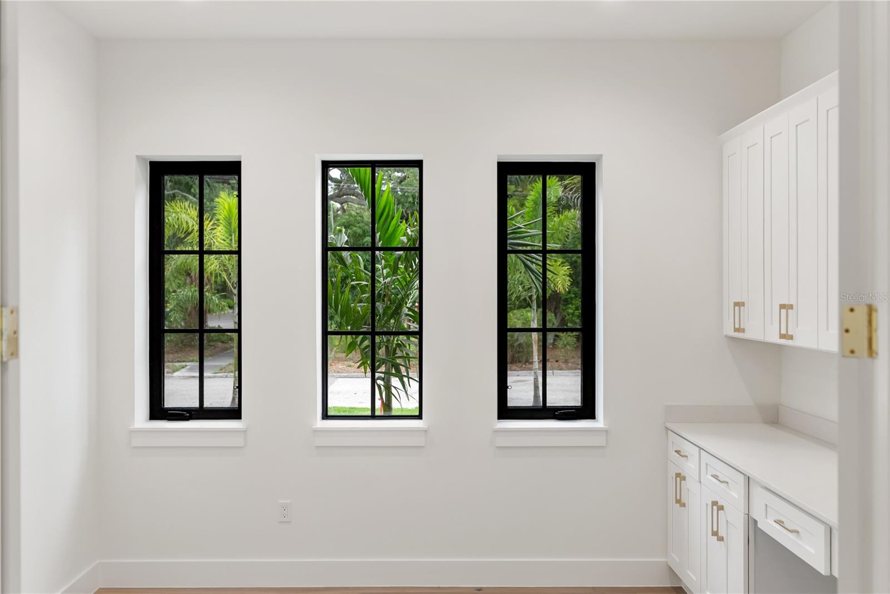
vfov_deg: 37.9
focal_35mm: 35
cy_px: 297
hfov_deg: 54.4
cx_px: 445
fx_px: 866
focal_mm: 35
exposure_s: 1/350
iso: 640
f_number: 4
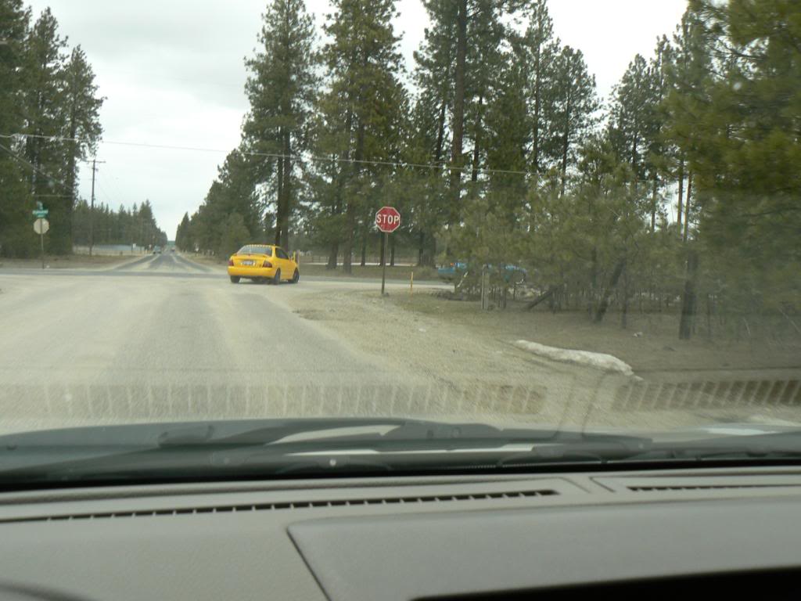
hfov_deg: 51.4
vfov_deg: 39.7
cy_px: 300
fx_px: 833
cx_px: 400
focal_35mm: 36
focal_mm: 6
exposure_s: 1/160
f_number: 5.6
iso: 80
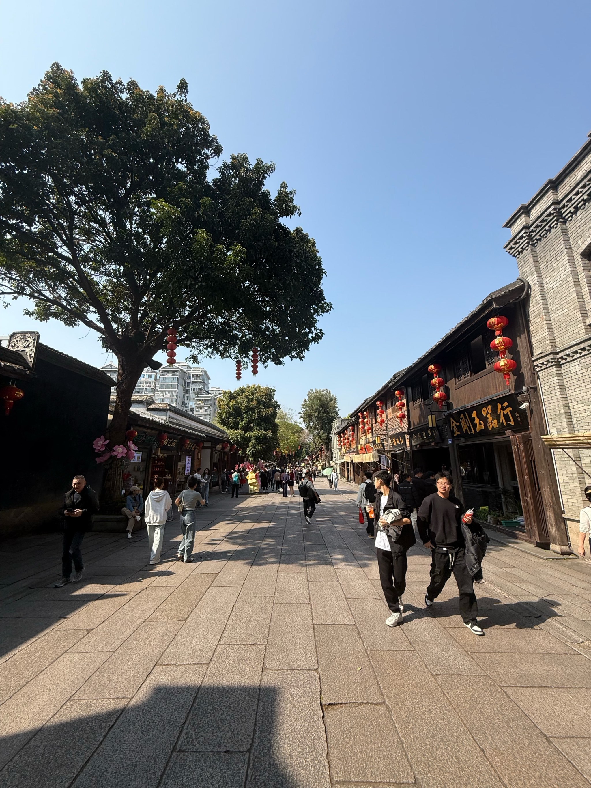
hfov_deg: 85.7
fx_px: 319
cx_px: 296
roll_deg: +1.0
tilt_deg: +13.8
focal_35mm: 14
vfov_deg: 102.1
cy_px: 394
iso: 50
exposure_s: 1/1312
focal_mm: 2.22
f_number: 2.2
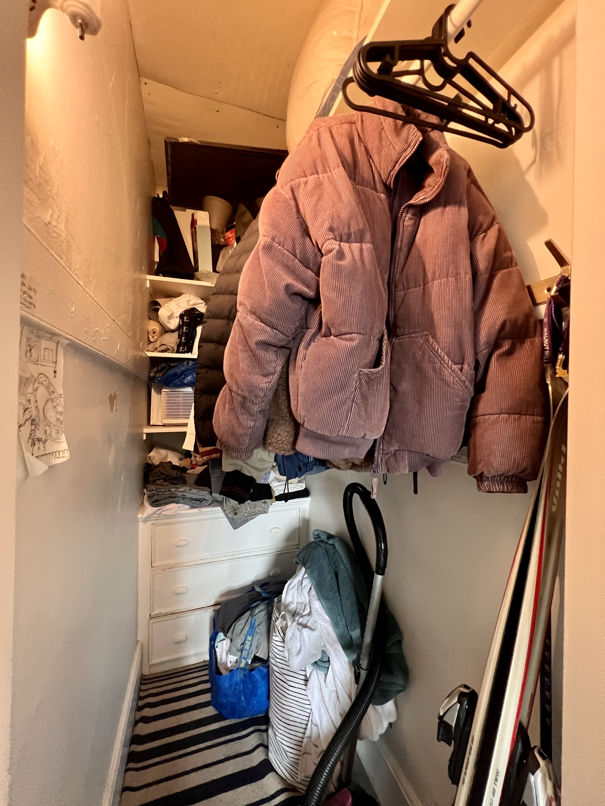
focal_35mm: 13
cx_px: 302
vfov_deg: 106.2
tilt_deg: -0.7
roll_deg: -0.6
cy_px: 403
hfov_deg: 89.9
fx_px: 303
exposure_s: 1/60
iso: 800
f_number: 1.8
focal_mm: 1.57
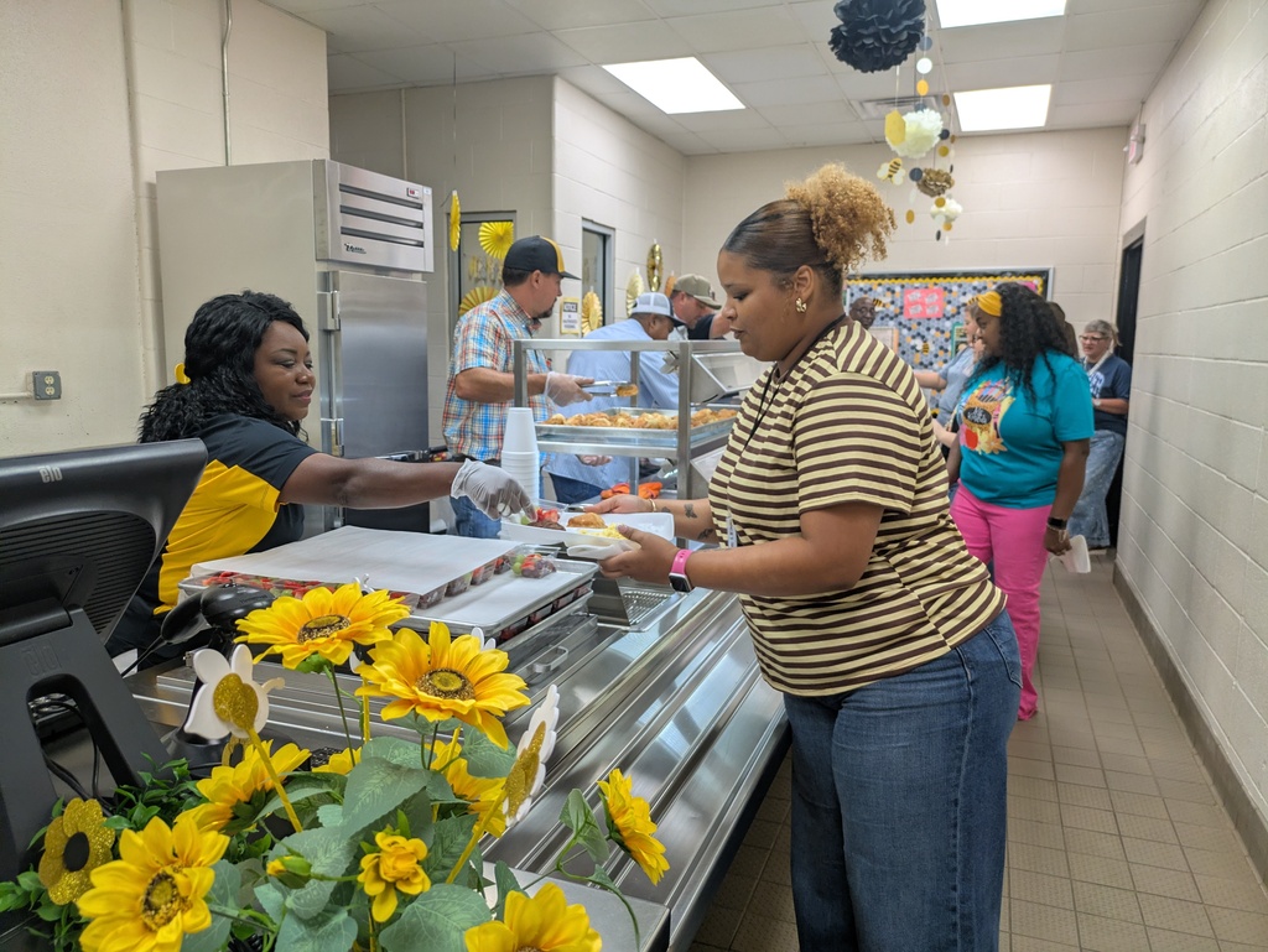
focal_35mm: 25
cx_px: 634
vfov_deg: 54.9
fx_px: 916
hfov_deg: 69.4
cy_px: 476
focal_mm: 5.43
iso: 153
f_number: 1.89
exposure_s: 1/120
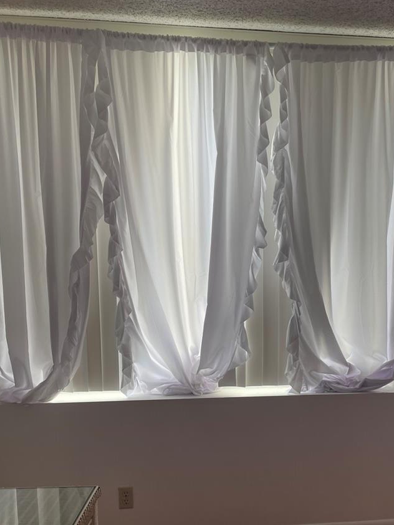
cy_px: 372
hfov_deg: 38.4
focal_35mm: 37
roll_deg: +0.5
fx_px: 562
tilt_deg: -9.3
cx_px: 245
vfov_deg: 48.8
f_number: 1.6
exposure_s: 1/147
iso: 32
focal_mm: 4.2
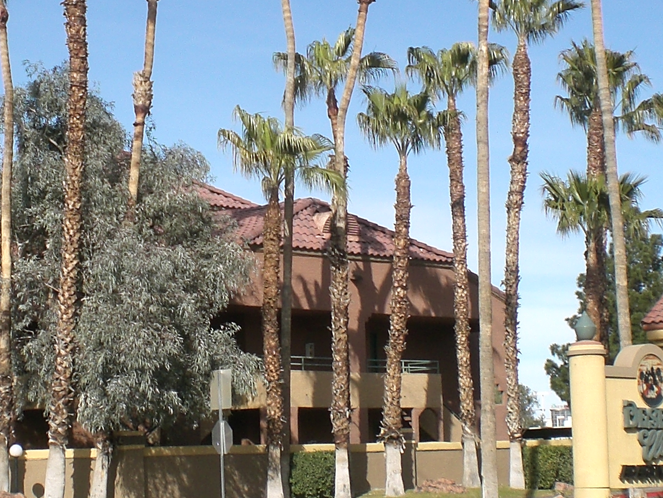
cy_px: 196
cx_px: 191
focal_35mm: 91
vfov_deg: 16.2
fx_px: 1743
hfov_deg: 21.4
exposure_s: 1/500
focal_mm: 6.3
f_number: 4.4
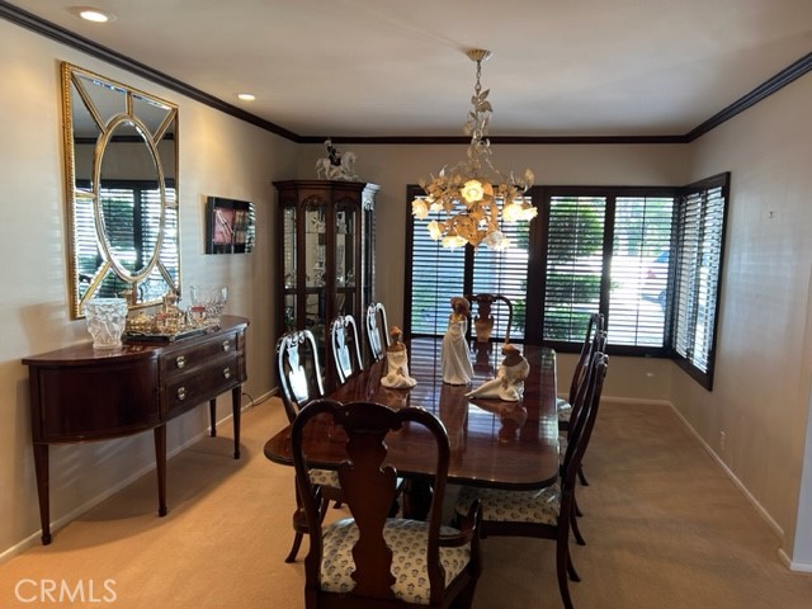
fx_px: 610
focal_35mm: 26
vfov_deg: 53.1
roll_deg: -1.1
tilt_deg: -6.6
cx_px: 406
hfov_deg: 67.3
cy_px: 304
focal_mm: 5.7
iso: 80
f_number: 1.5
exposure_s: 1/60
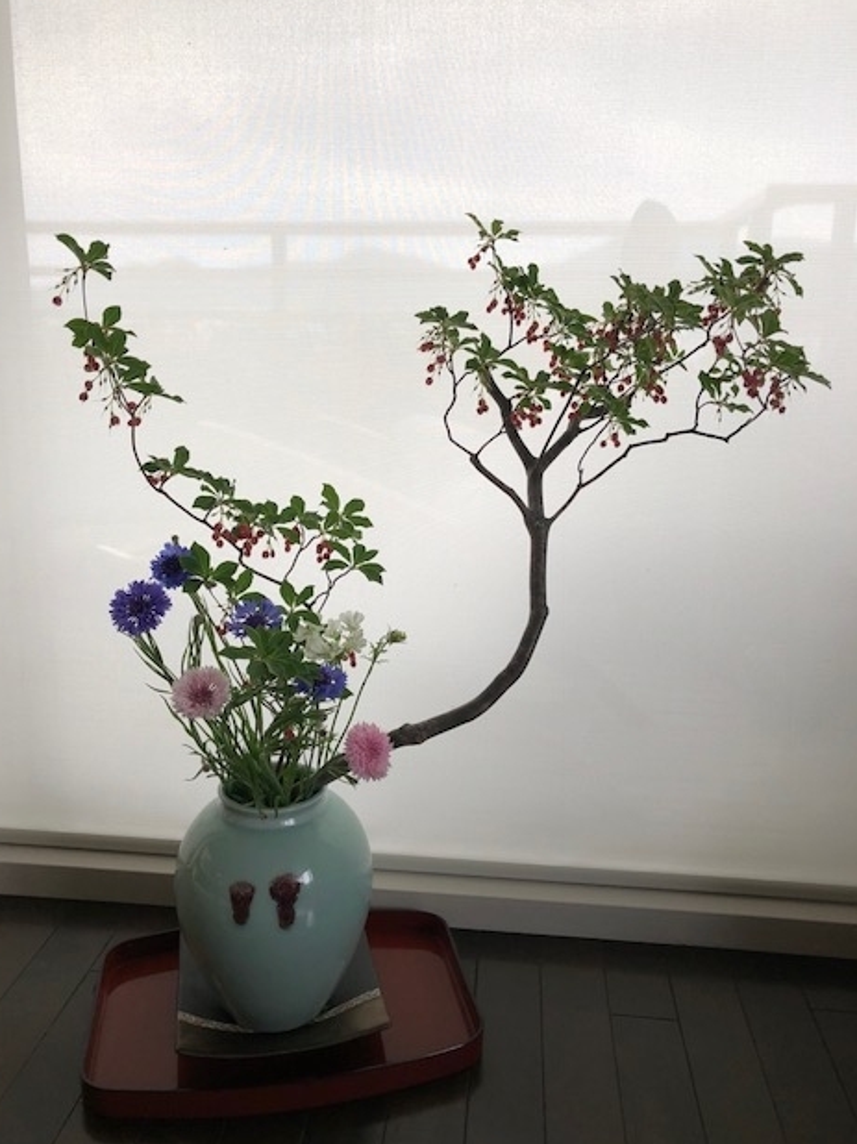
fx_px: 958
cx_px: 416
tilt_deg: -12.2
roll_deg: -1.0
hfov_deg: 48.2
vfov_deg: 61.7
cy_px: 568
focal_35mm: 29
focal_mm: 3.99
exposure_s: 1/201
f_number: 1.8
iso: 20
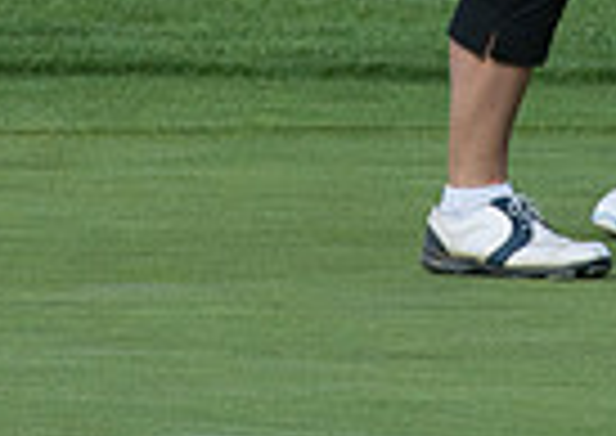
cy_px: -523
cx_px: 566
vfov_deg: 0.8
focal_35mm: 1846
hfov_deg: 1.1
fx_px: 32200
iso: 400
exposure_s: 1/1600
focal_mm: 300
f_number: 7.1
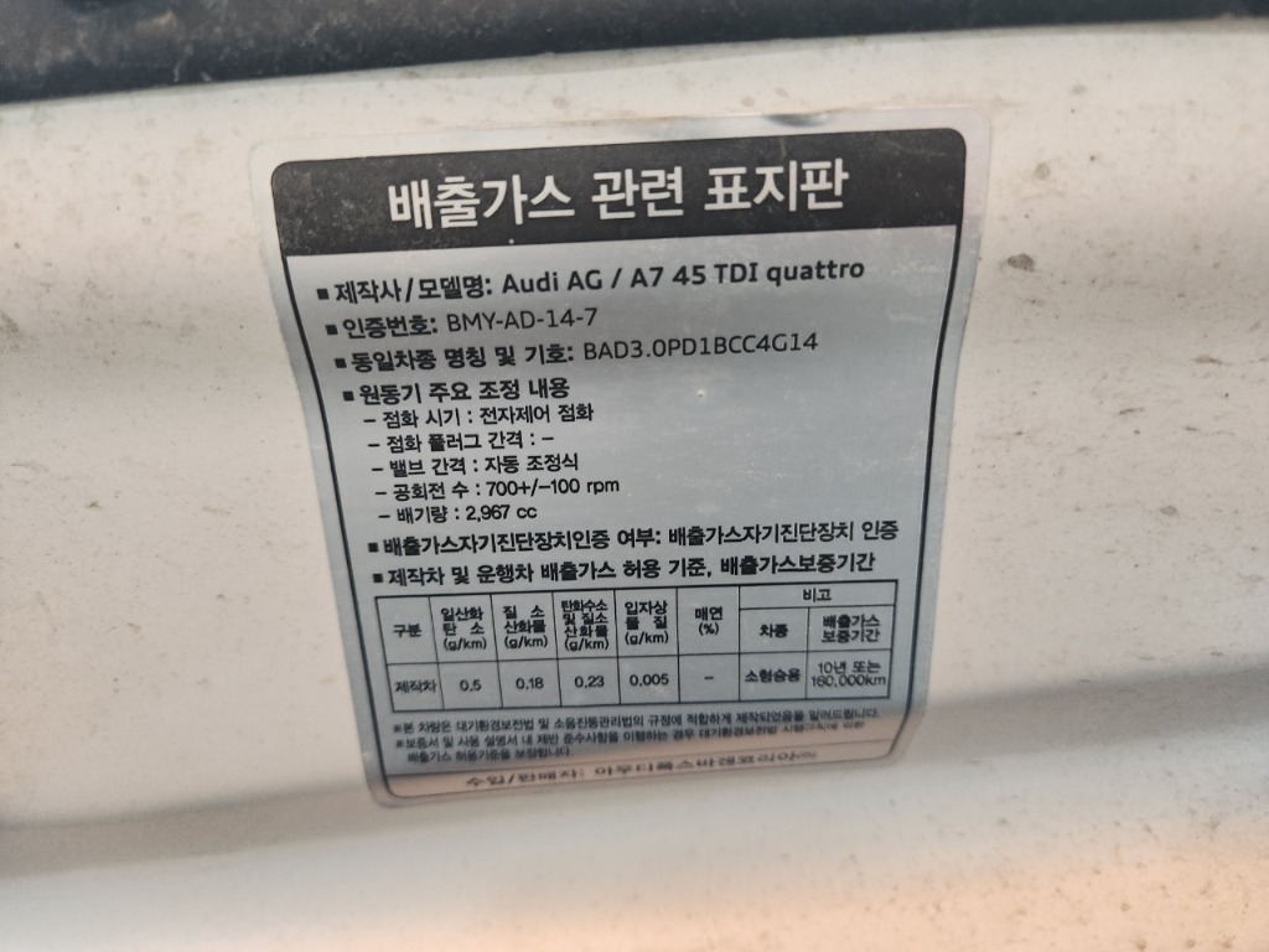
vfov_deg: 58.9
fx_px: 843
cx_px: 634
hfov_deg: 73.9
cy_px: 476
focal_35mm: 23
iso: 250
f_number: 1.8
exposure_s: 1/120
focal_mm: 5.4
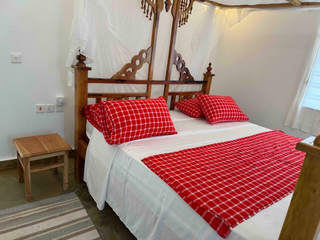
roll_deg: -6.7
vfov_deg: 56.8
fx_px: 222
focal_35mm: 24
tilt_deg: -16.8
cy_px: 120
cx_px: 160
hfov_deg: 71.6
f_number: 1.78
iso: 200
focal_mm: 6.76
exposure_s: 1/109
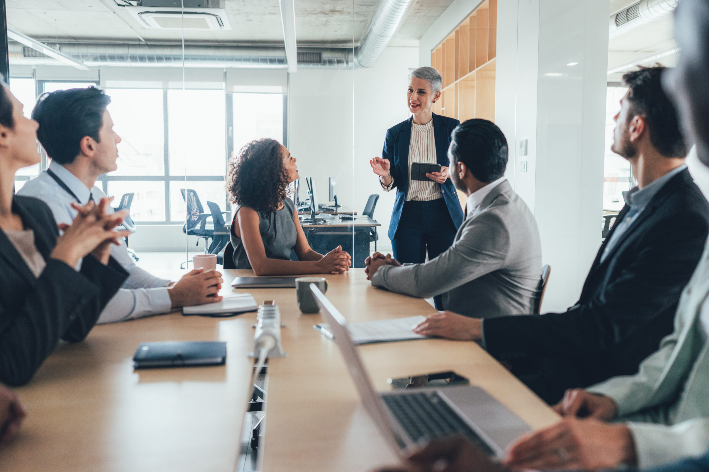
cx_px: 354
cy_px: 236
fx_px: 689
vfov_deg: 37.9
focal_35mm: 35
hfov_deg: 54.4
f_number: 2.5
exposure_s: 1/250
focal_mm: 35
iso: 1600
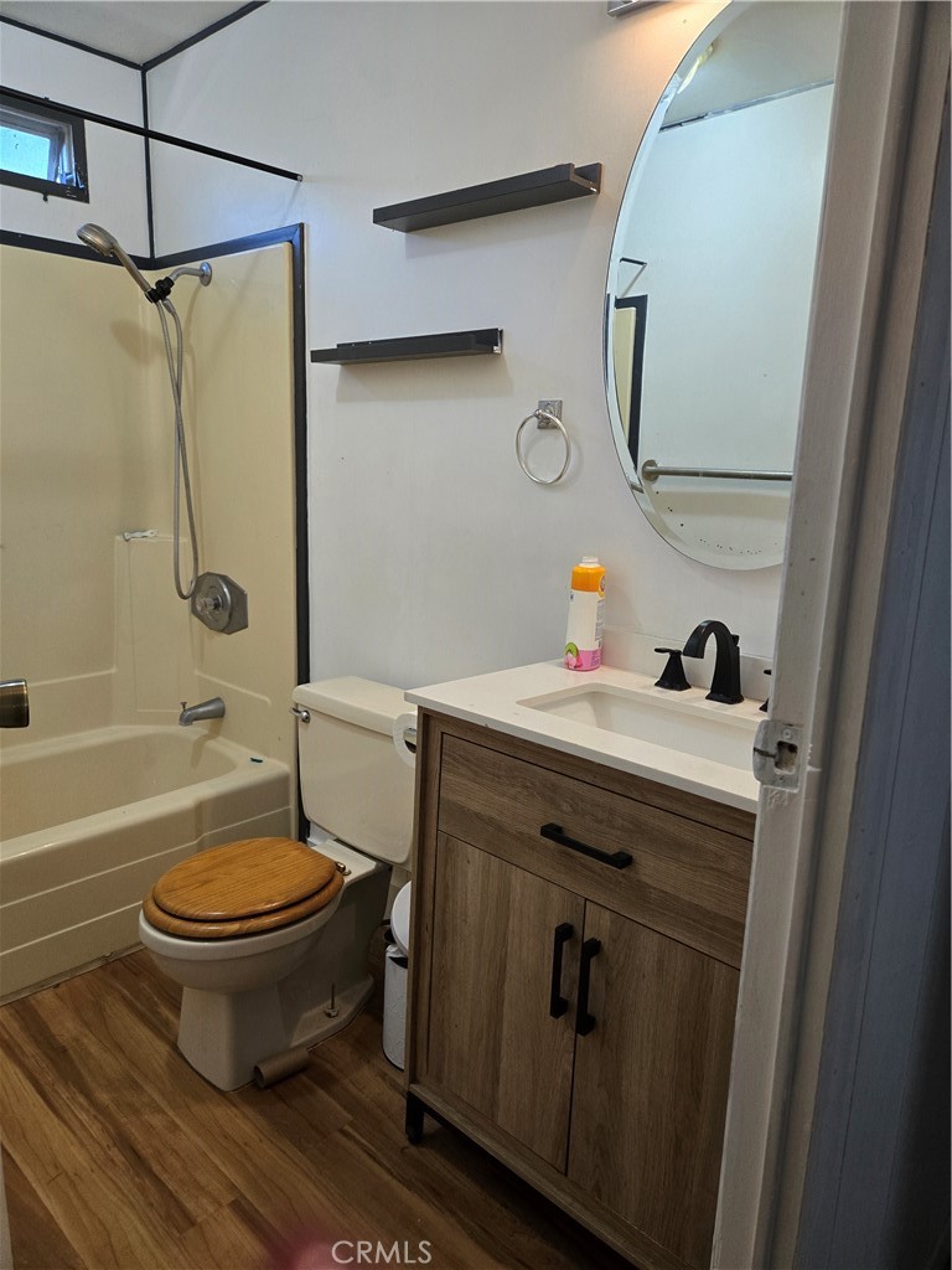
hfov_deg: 58.9
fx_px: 843
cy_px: 635
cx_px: 476
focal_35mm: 23
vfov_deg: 73.9
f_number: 1.8
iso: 250
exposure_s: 1/120
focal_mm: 5.4
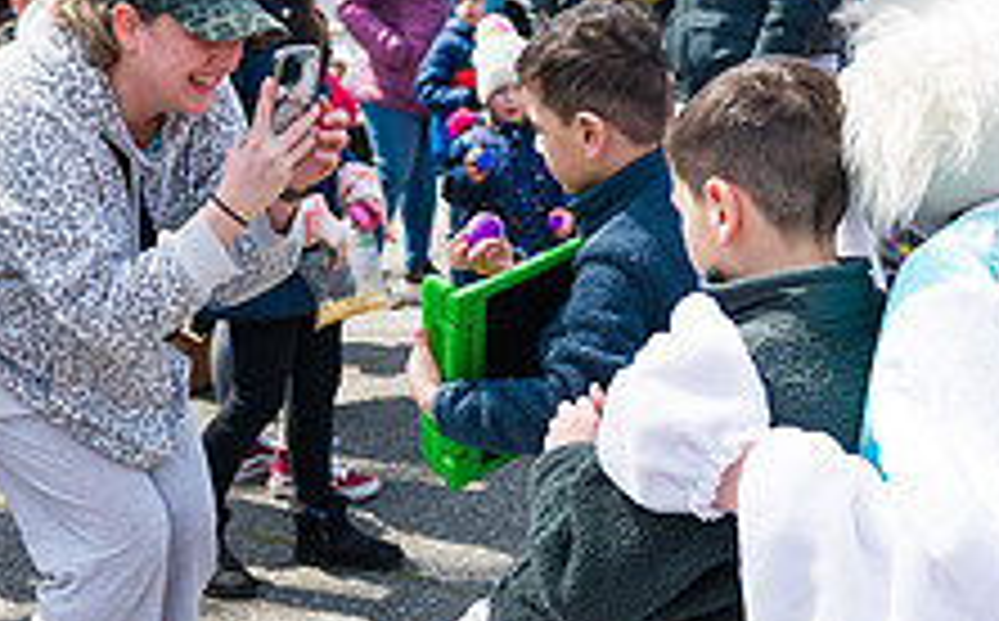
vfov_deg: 20.2
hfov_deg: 32.0
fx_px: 1740
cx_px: 459
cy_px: 225
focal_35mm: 64
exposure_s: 1/1600
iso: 200
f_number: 4
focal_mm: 24
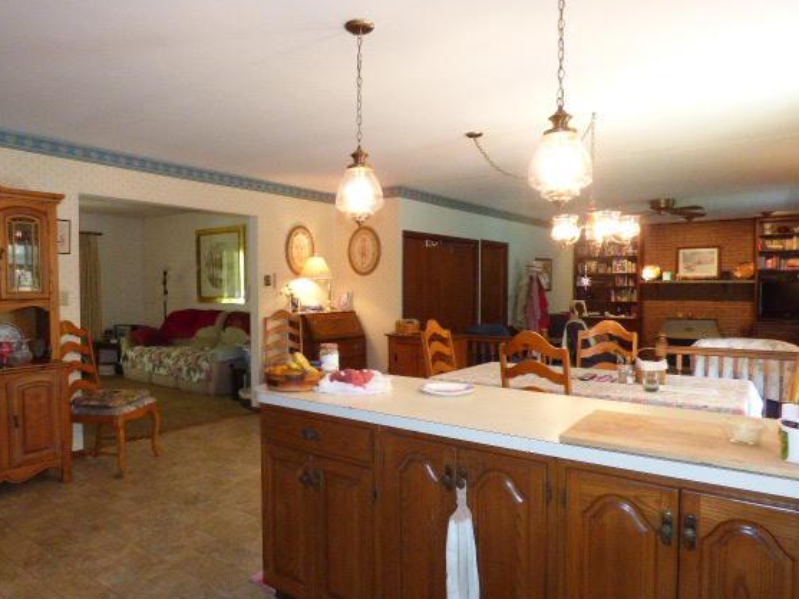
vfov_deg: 58.8
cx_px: 351
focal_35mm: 23
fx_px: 531
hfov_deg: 73.7
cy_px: 307
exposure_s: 1/60
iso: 500
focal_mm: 3.58
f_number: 2.8
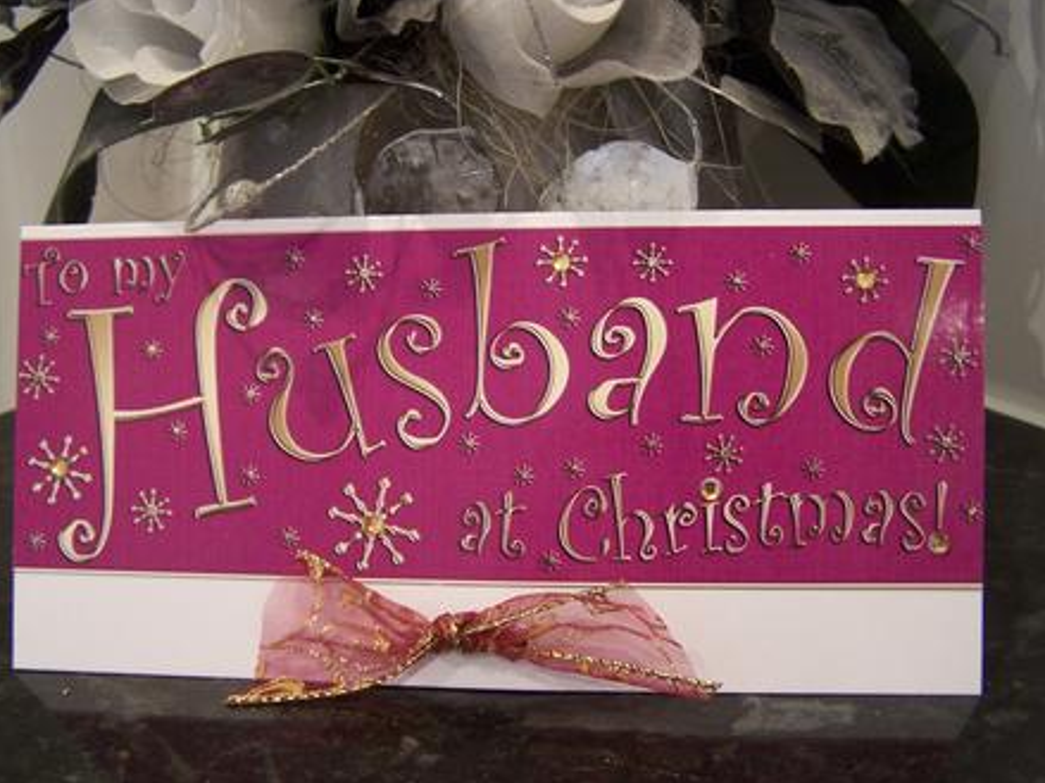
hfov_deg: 47.9
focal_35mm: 39
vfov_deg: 36.8
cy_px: 395
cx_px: 517
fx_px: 1177
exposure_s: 1/10
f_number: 2.8
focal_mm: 6.3
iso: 140
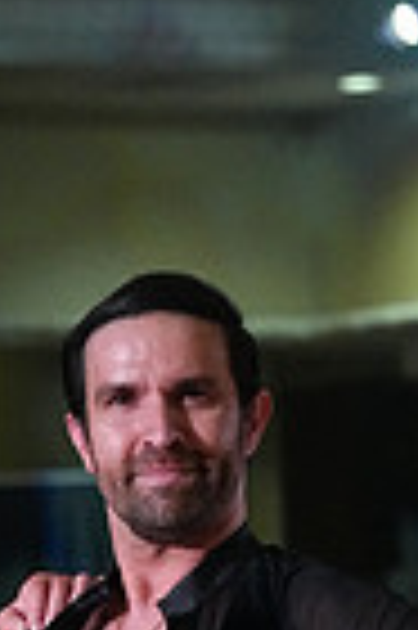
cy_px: 1197
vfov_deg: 3.3
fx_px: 10737
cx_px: -160
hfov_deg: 2.2
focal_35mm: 615
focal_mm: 148
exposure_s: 1/400
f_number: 5.6
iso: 8000
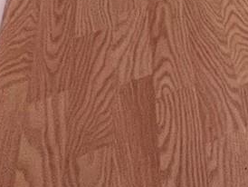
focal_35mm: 97
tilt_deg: -14.1
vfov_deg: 11.8
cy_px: -290
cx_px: 829
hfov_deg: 10.1
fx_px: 696
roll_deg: +0.5
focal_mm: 1.57
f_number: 1.8
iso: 125
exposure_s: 1/120
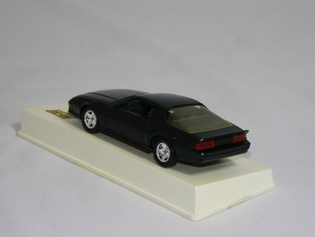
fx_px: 1074
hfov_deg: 16.7
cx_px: 158
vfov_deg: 12.6
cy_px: 118
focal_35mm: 118
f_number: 3.2
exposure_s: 1/60
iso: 80
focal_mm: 19.5
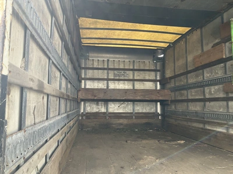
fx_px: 195
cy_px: 87
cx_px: 116
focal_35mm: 29
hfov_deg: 61.7
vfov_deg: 48.2
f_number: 1.8
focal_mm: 3
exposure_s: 1/122
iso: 20
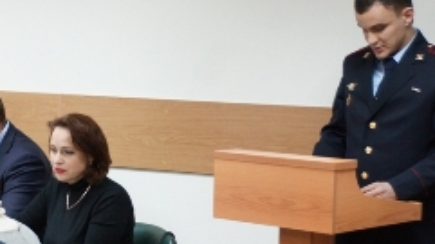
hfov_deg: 18.3
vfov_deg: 10.3
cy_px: 194
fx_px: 1348
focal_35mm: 117
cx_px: 135
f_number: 4.5
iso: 2000
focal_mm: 40
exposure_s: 1/80
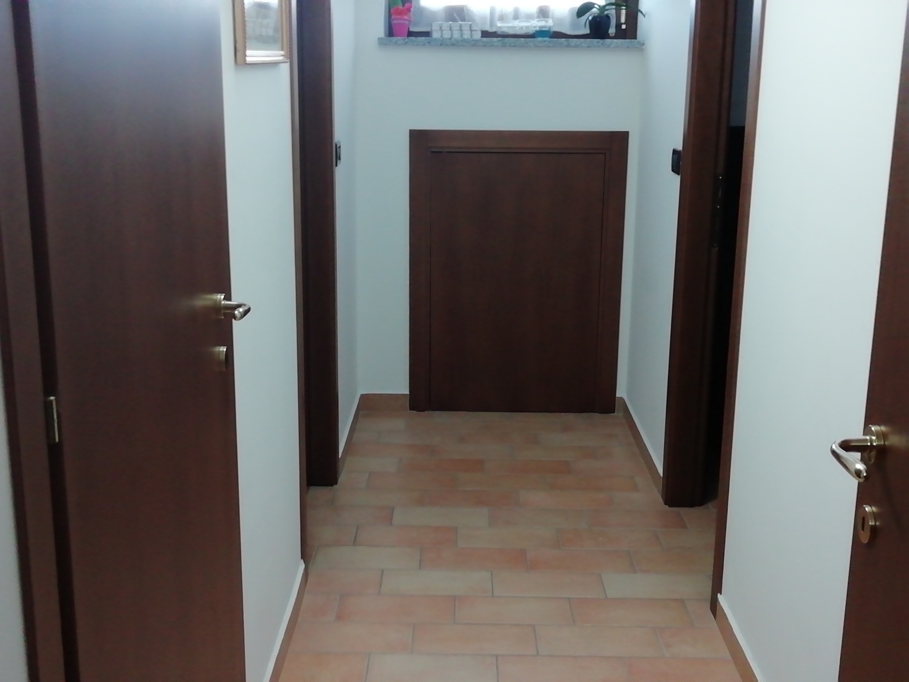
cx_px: 454
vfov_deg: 34.3
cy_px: 341
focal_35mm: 42
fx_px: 1103
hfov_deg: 44.8
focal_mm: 3.46
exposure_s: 1/33.3
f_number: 2.2
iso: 250
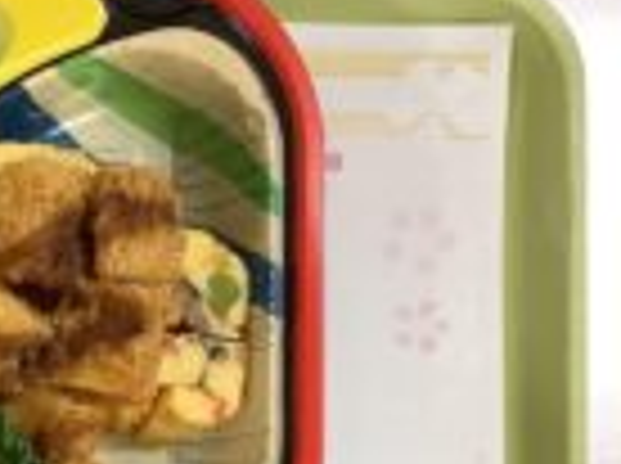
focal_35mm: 90
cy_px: 532
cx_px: -266
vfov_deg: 15.8
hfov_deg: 19.5
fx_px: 1612
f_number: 2.4
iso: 160
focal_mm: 3.3
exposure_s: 1/50
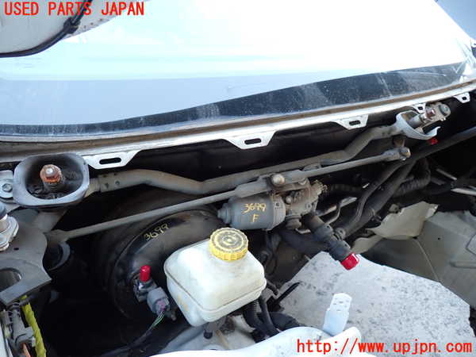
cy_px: 178
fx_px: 344
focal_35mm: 25
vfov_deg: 54.9
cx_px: 238
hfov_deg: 69.4
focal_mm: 4.5
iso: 200
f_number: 2
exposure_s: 1/50
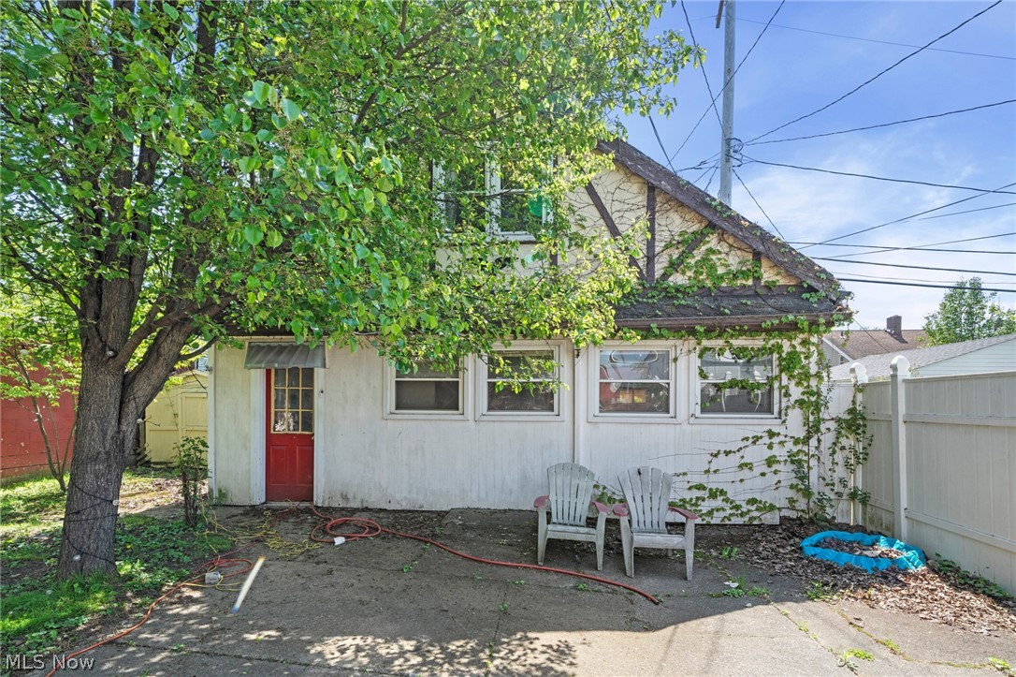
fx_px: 451
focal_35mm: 16
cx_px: 508
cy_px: 338
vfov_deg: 73.7
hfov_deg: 96.8
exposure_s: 1/50
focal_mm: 16
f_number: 9
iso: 250
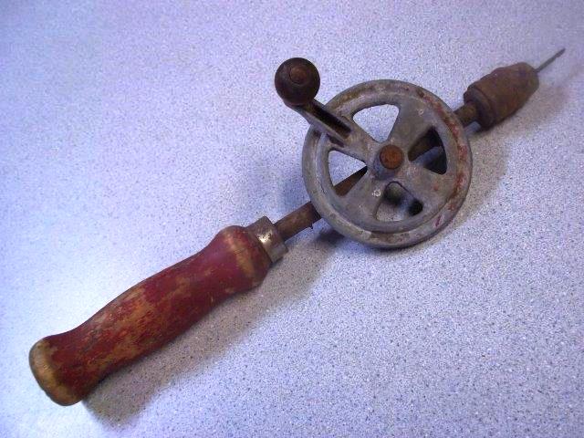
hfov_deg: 51.4
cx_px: 292
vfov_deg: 39.7
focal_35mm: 36
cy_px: 219
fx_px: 607
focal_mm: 6.5
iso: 400
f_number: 3.1
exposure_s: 1/30
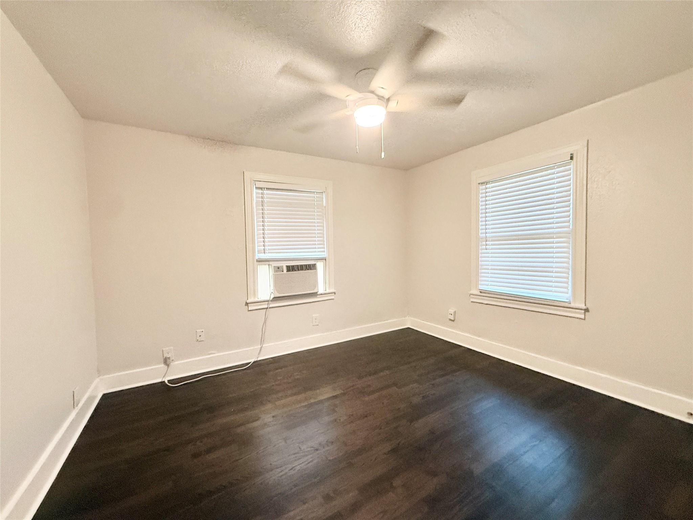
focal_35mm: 14
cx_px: 346
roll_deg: +1.9
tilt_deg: -1.1
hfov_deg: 102.1
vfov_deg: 85.7
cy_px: 260
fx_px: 280
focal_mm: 2.22
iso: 500
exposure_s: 1/60
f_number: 2.2
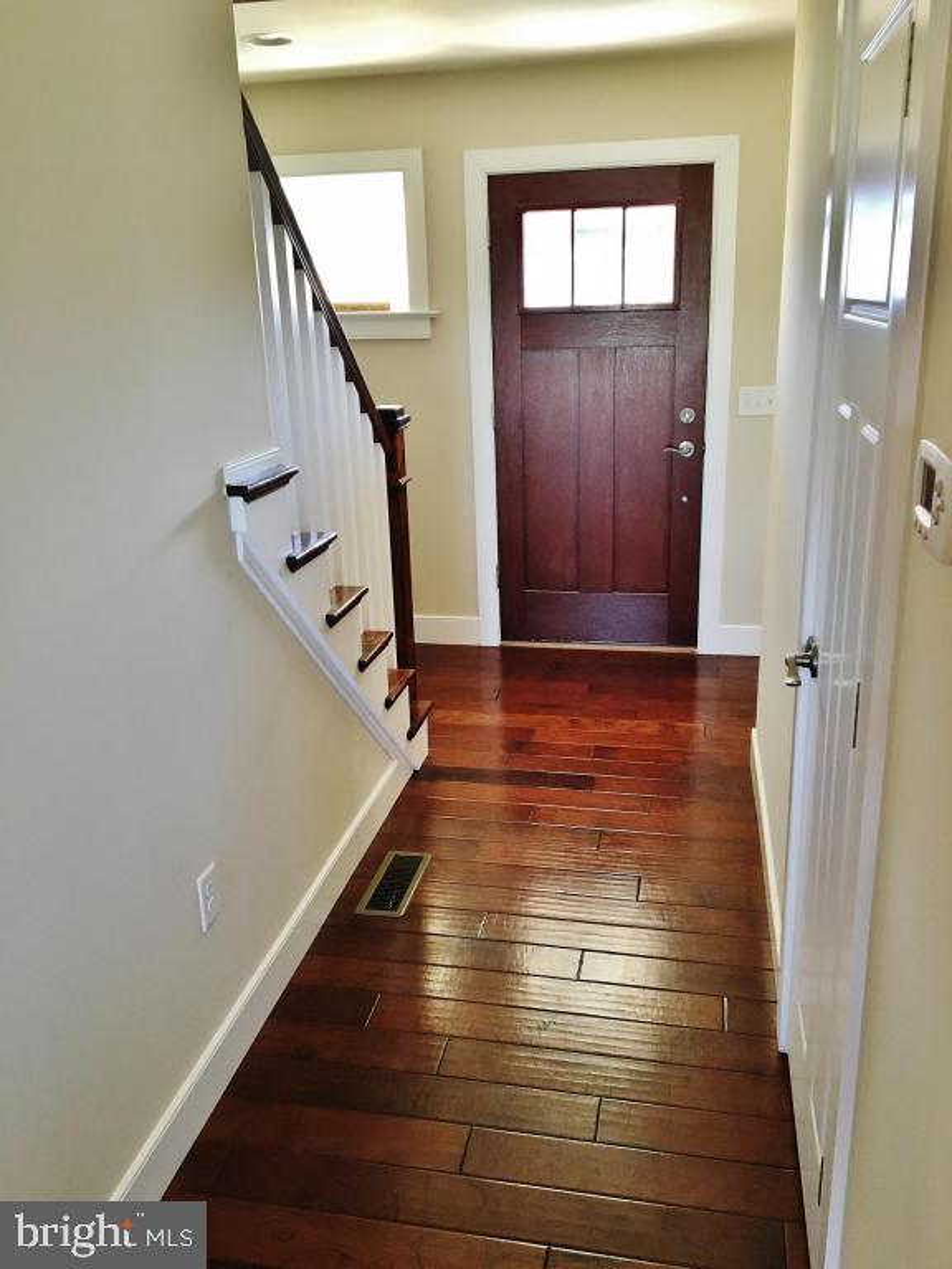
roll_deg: +0.0
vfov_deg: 61.7
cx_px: 476
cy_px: 634
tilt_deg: -17.4
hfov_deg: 48.2
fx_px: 1063
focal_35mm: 29
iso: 100
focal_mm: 4.15
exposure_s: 1/30
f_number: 2.2
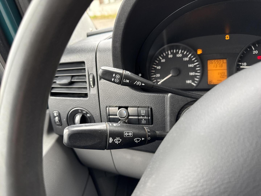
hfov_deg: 71.6
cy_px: 98
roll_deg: +7.6
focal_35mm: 24
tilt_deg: -25.5
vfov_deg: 56.8
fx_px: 181
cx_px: 130
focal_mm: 6.76
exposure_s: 1/60
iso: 200
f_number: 1.78
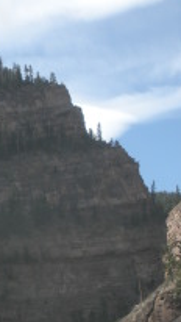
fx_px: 742
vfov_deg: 24.3
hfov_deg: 13.6
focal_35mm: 87
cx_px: -17
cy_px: 219
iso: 64
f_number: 3.5
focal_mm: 6.3
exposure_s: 1/317
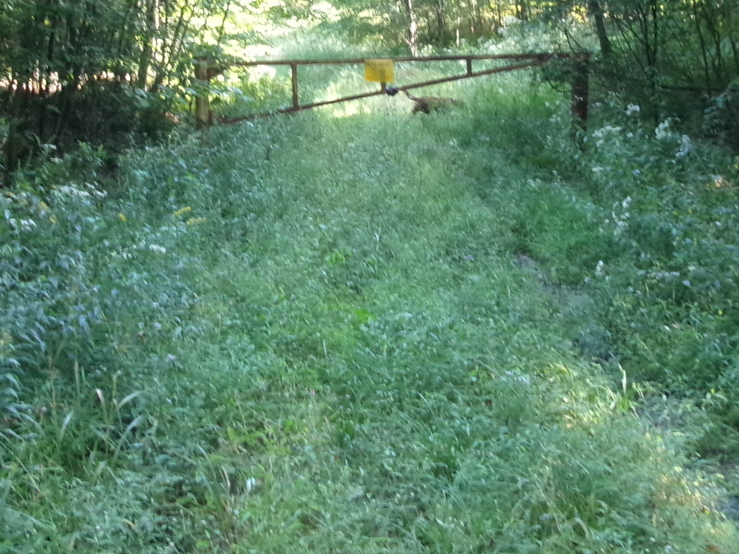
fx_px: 1089
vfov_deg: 28.1
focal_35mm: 51
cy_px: 137
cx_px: 389
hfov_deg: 37.5
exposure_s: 1/34
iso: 400
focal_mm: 5.1
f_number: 3.9
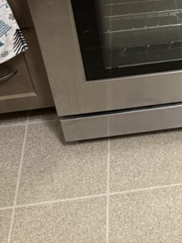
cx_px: 212
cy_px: -99
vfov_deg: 22.8
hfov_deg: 19.1
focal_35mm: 73
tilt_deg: -33.8
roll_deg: +0.2
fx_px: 513
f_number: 1.78
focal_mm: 6.76
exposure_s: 1/60
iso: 400
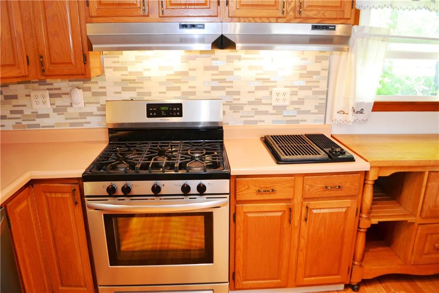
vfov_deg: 47.9
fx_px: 329
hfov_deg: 67.4
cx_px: 220
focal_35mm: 27
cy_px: 146
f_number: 3.5
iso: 800
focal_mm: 18
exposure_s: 1/60
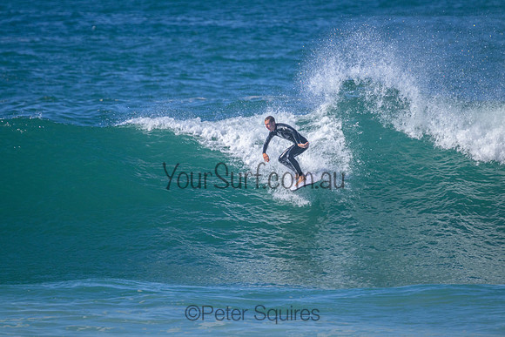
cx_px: 252
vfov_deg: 1.7
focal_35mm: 800
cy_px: 168
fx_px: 11224
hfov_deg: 2.6
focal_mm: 800
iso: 1400
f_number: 11
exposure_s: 1/2000
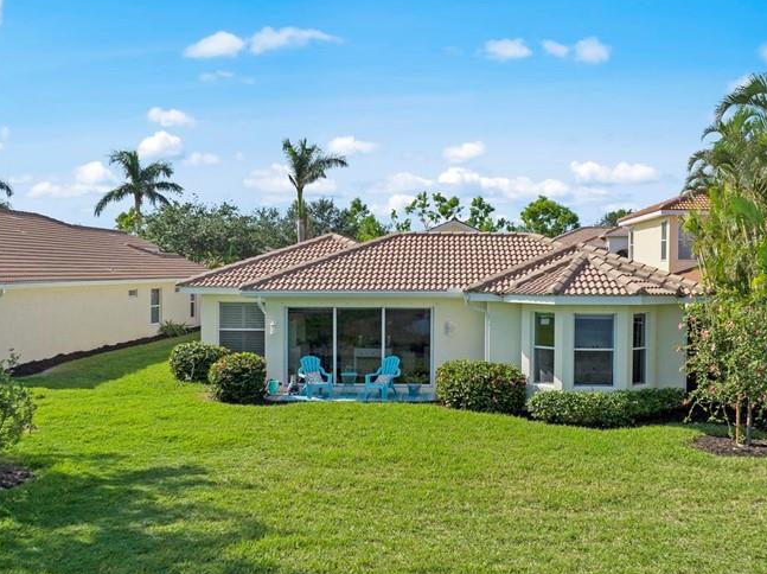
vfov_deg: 37.7
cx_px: 469
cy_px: 292
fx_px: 841
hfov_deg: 48.6
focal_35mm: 38
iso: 160
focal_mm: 12.29
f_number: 2.8
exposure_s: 1/3200
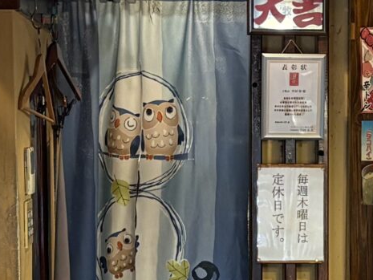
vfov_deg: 10.3
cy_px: 243
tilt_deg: -5.3
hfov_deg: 13.6
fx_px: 1541
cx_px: 362
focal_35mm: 143
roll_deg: +0.5
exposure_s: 1/60
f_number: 1.6
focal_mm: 5.96
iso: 320
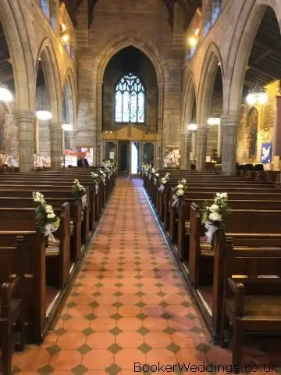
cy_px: 188
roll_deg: -0.8
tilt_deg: -4.6
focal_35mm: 28
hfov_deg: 49.7
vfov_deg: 63.4
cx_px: 140
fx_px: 303
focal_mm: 4
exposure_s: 1/13
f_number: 1.8
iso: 100
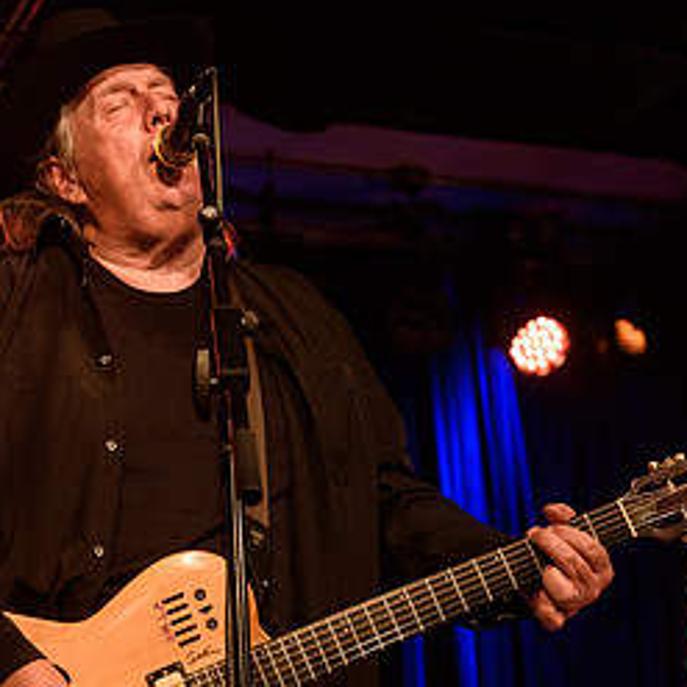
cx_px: 353
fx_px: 1976
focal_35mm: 88
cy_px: 313
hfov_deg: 19.7
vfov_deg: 19.7
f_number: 3.2
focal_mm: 44
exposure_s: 1/125
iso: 2500
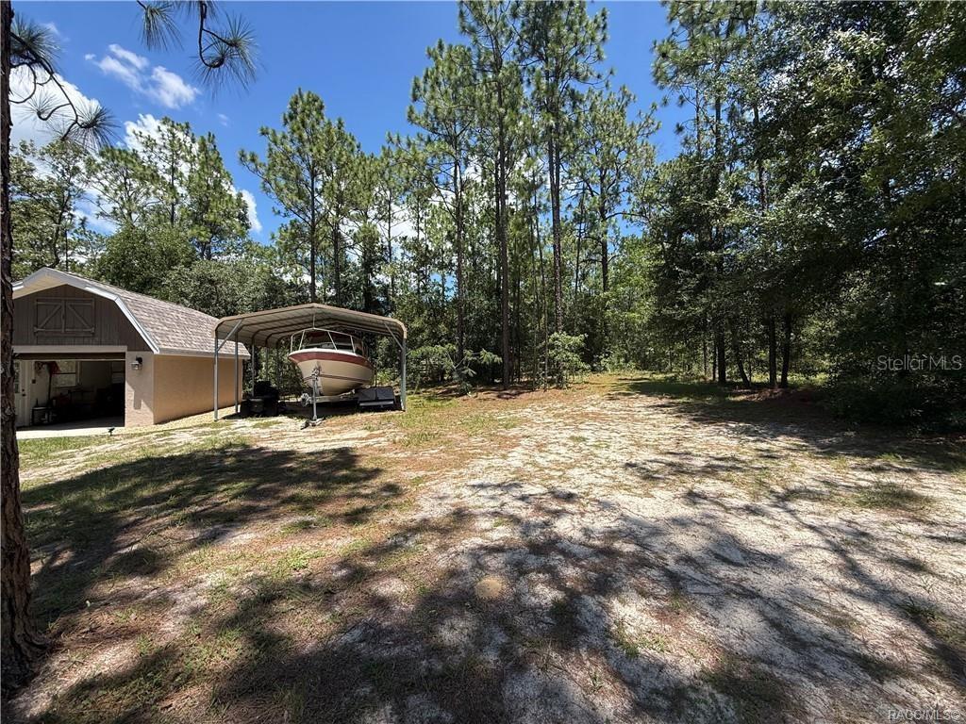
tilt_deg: +1.5
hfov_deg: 102.1
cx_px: 483
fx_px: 391
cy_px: 362
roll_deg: +1.2
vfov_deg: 85.7
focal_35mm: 14
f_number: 2.2
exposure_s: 1/1125
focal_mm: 2.22
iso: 50
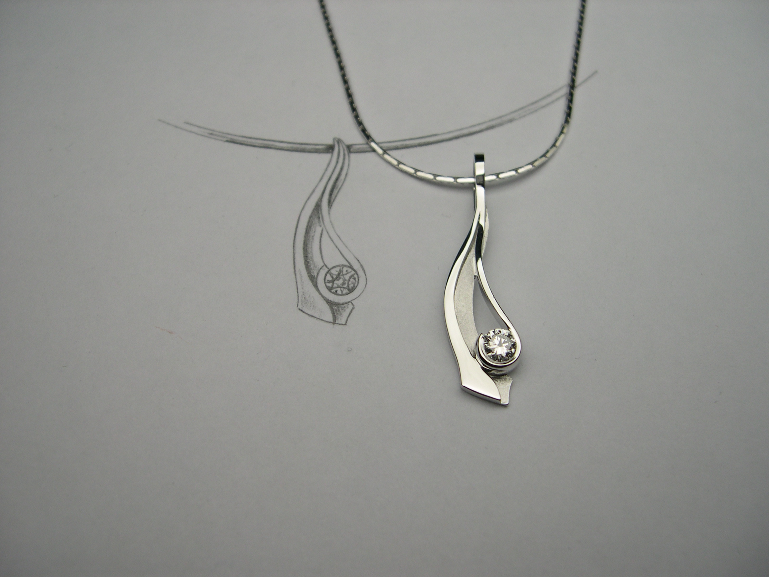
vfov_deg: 37.7
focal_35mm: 38
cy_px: 288
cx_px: 384
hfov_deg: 49.0
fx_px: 844
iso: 100
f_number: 2.8
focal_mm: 8
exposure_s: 1/506
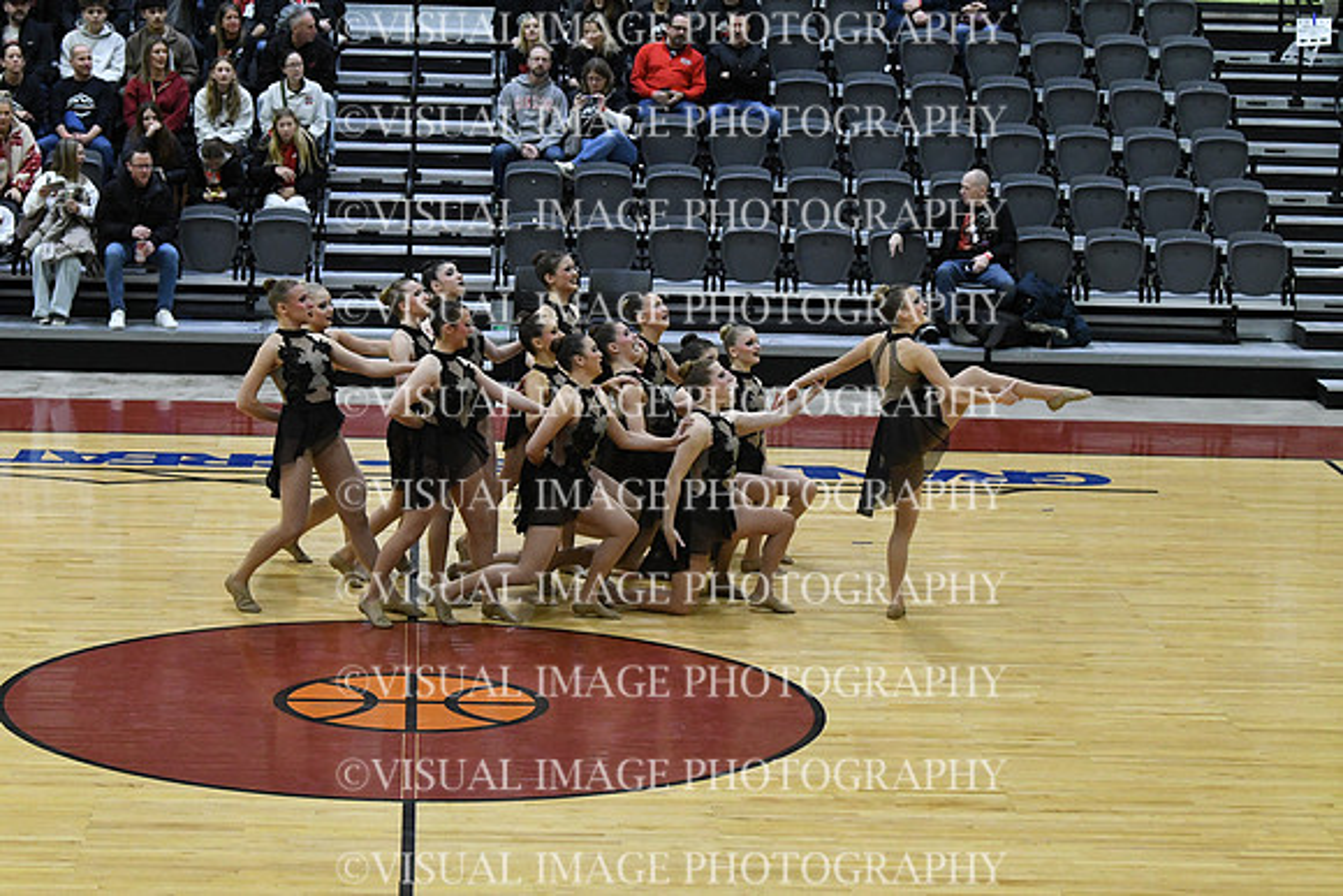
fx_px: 3918
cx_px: 672
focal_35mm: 105
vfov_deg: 13.0
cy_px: 448
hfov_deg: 19.5
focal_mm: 70
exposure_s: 1/500
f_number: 4
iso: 5000
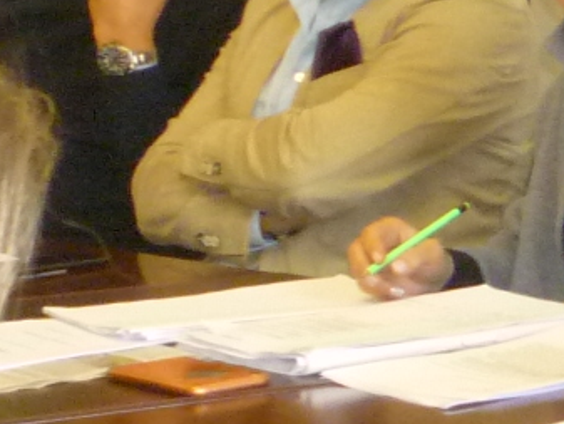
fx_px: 2869
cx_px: 1684
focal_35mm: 176
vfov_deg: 8.4
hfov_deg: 9.1
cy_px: 260
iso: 320
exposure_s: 1/30
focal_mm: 5.2
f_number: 3.3
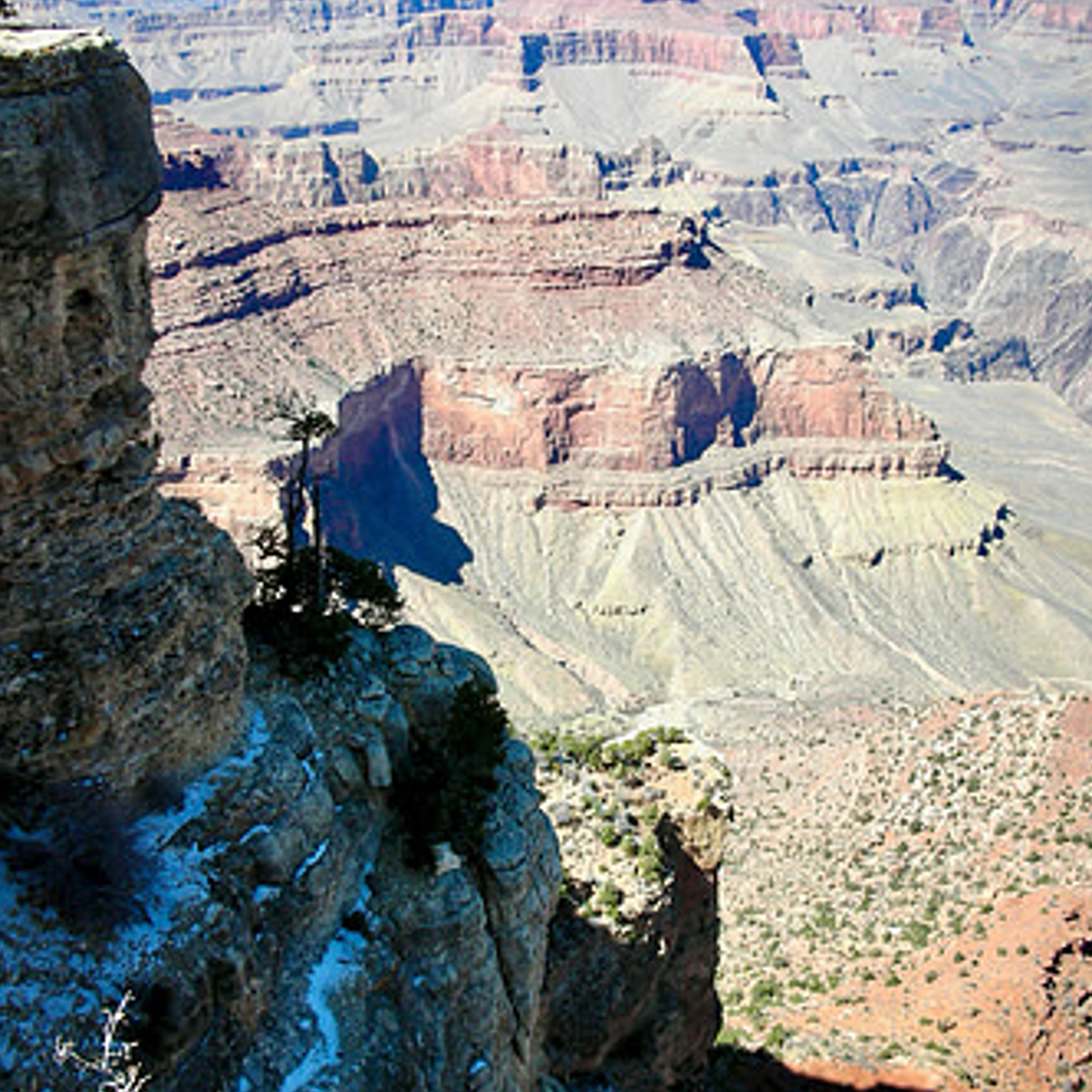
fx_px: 1499
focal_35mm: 42
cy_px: 599
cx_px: 549
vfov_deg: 40.0
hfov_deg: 40.0
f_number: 3
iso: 50
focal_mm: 5.8
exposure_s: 1/406
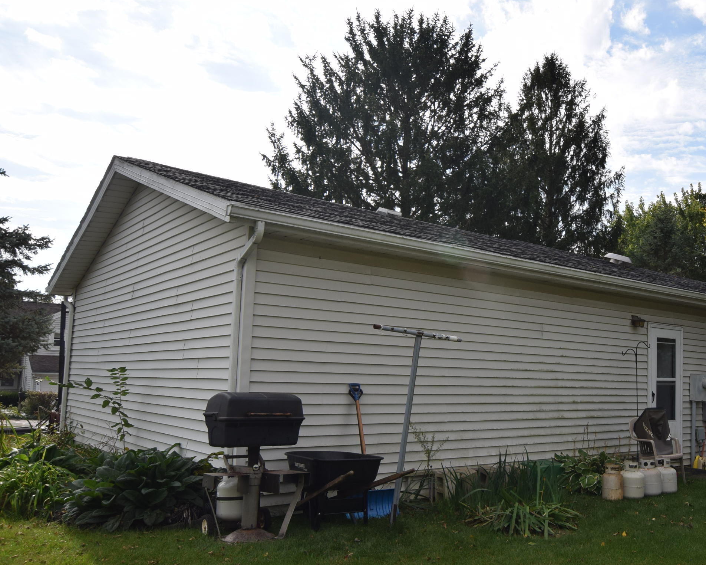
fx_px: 648
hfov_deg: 54.8
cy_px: 316
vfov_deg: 47.0
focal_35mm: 31
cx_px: 519
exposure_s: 1/320
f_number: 9
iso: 200
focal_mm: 14
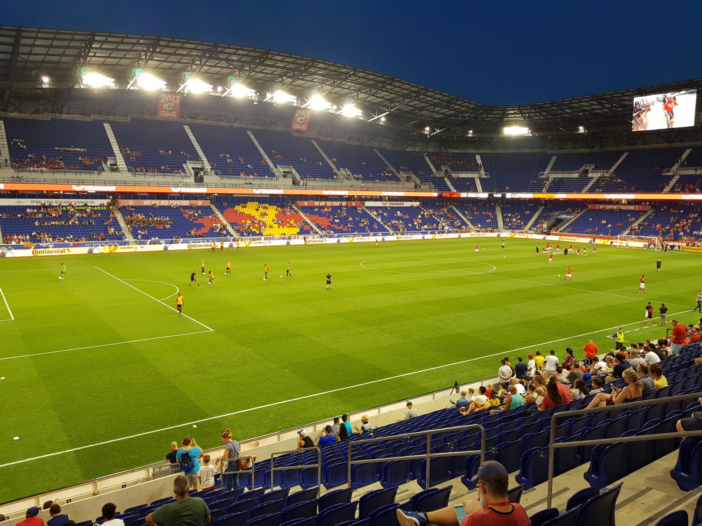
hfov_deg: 67.3
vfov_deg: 53.1
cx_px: 351
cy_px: 263
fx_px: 527
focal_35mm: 26
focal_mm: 4.2
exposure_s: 1/60
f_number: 1.7
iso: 64
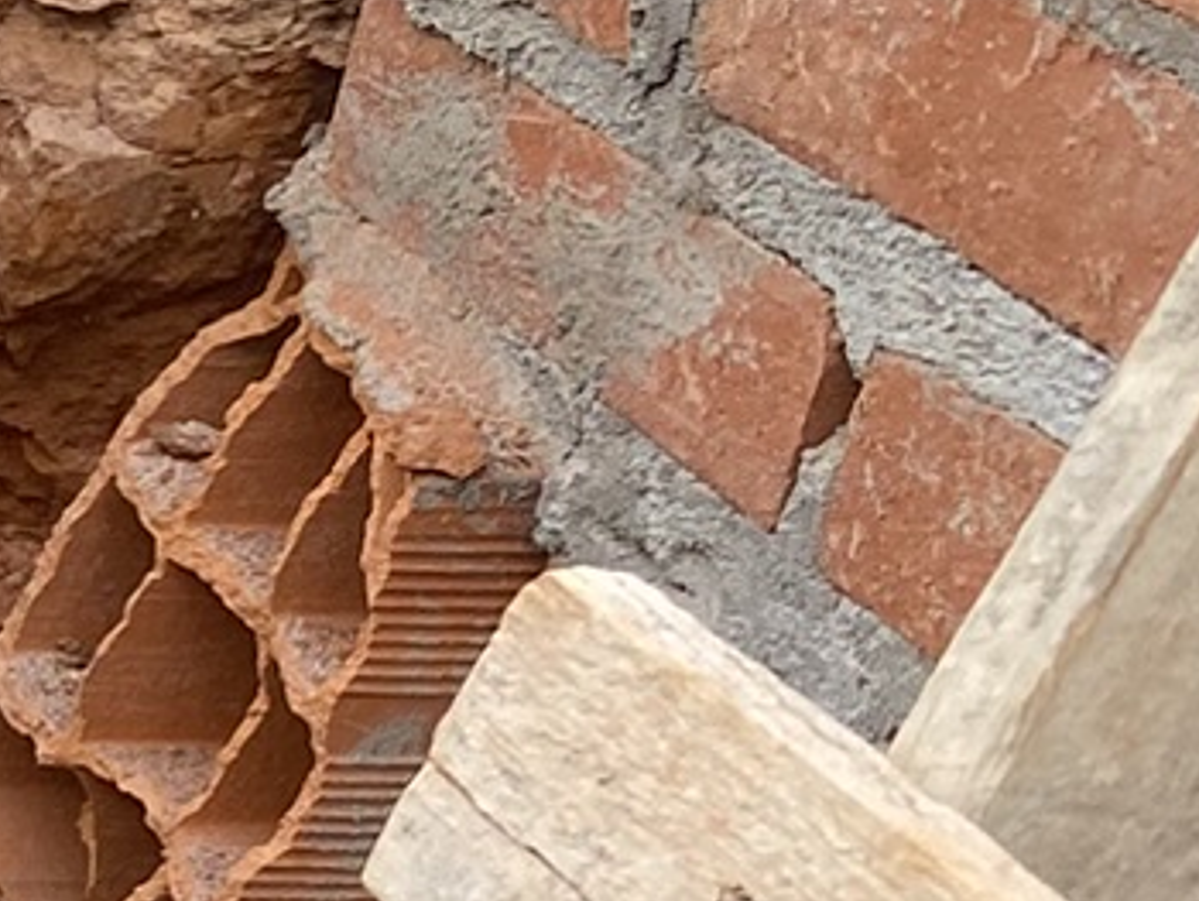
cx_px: -2220
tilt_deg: -29.5
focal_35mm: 152
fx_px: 5268
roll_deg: -1.6
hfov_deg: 10.1
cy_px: 915
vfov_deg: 9.7
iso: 64
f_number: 1.8
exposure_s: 1/121
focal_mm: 4.25
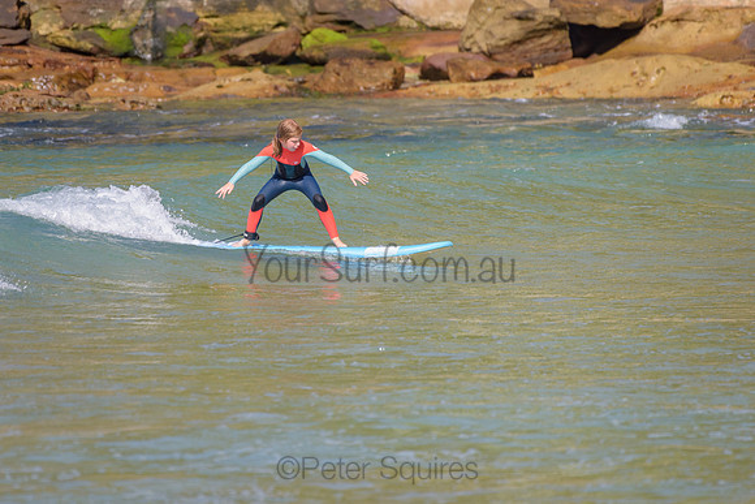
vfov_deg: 2.2
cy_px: 215
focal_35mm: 613
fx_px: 12866
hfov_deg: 3.4
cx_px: 292
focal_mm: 500
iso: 400
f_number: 5.6
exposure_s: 1/2000
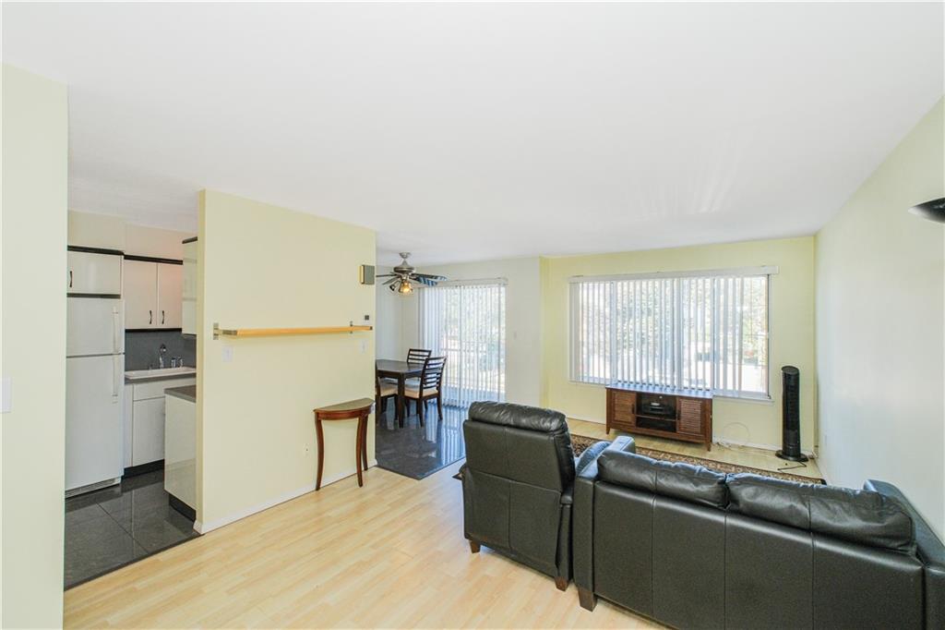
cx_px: 472
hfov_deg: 100.4
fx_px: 394
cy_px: 315
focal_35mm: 15
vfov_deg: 77.3
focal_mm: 10
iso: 640
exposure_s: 1/60
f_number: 8
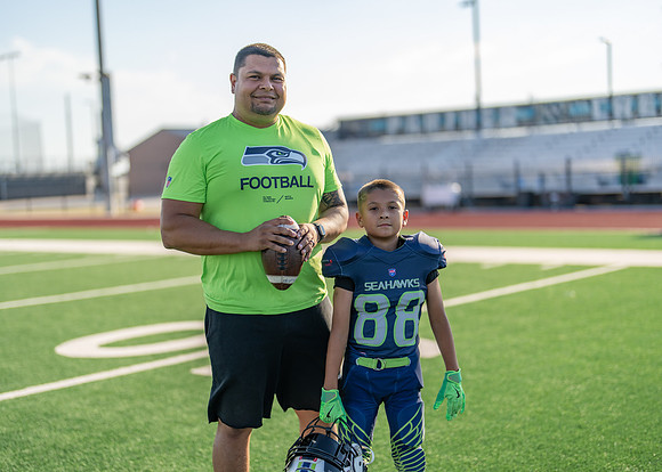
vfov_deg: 26.0
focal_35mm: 54
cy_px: 236
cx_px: 331
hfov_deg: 35.8
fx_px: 1024
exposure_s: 1/4000
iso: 100
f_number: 1.2
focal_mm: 50
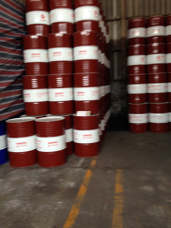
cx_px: 89
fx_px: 231
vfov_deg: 52.6
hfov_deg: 40.7
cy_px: 112
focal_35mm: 35
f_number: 2.4
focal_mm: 4.12
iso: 64
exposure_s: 1/20
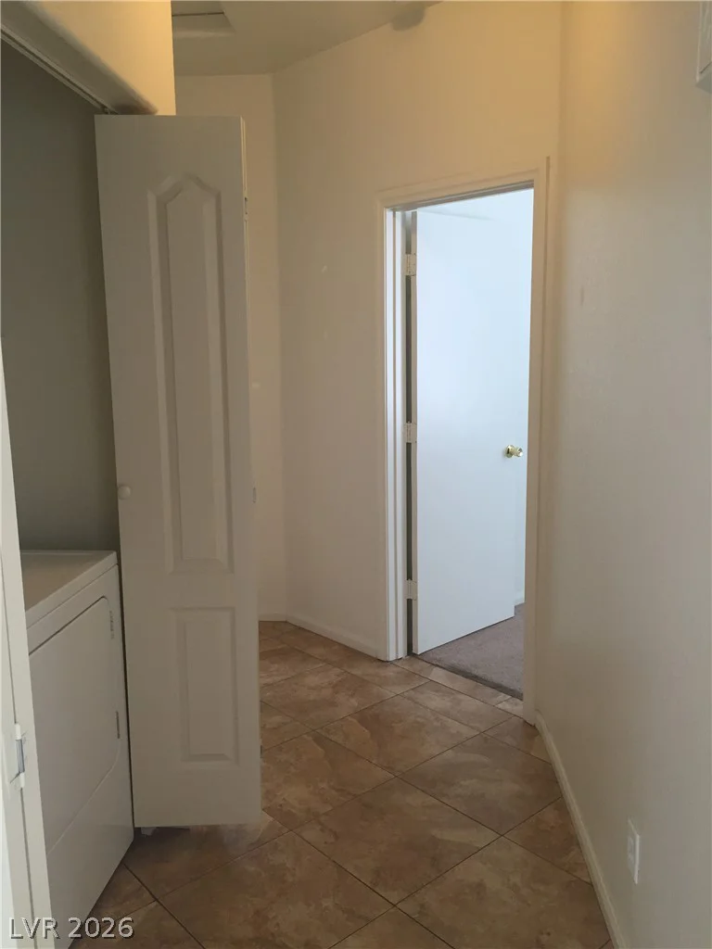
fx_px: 795
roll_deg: +0.2
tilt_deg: -9.8
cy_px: 474
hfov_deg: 48.2
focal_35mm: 29
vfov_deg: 61.7
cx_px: 356
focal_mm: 4.15
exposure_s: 1/30
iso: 100
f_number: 2.2
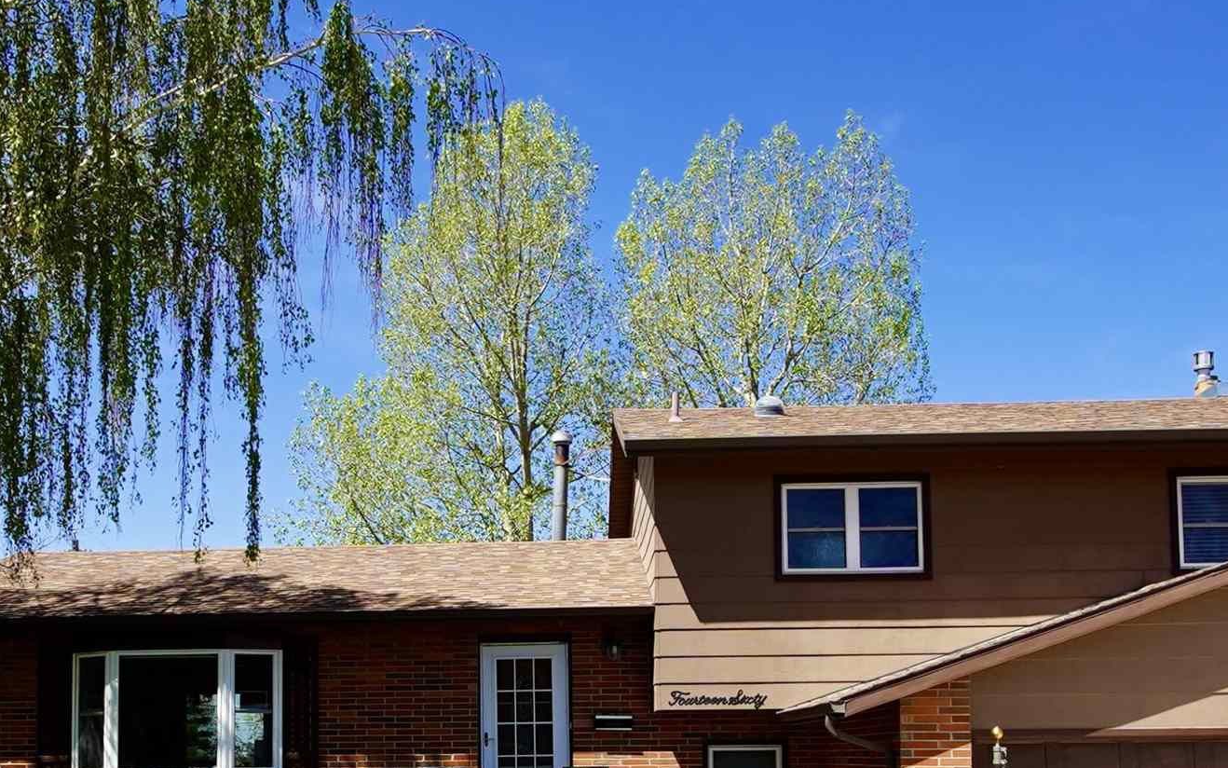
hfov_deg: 51.2
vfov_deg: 32.5
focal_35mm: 38
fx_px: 1272
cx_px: 490
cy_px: 631
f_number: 9
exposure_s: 1/125
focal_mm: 11
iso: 100
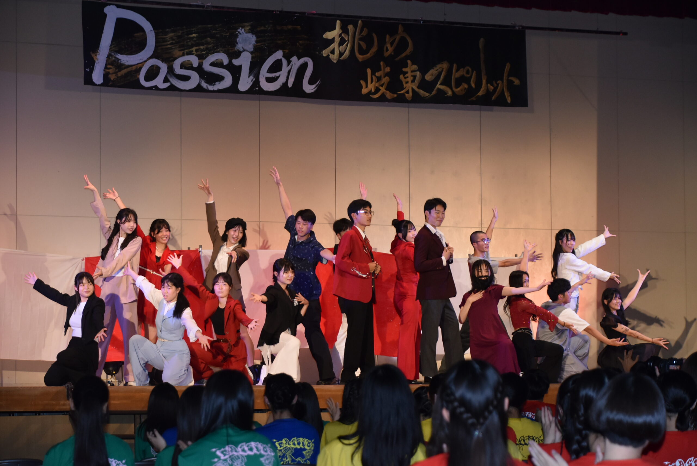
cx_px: 348
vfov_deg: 12.2
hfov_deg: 18.2
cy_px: 233
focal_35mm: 112
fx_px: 2180
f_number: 5
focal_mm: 75
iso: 1000
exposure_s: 1/60
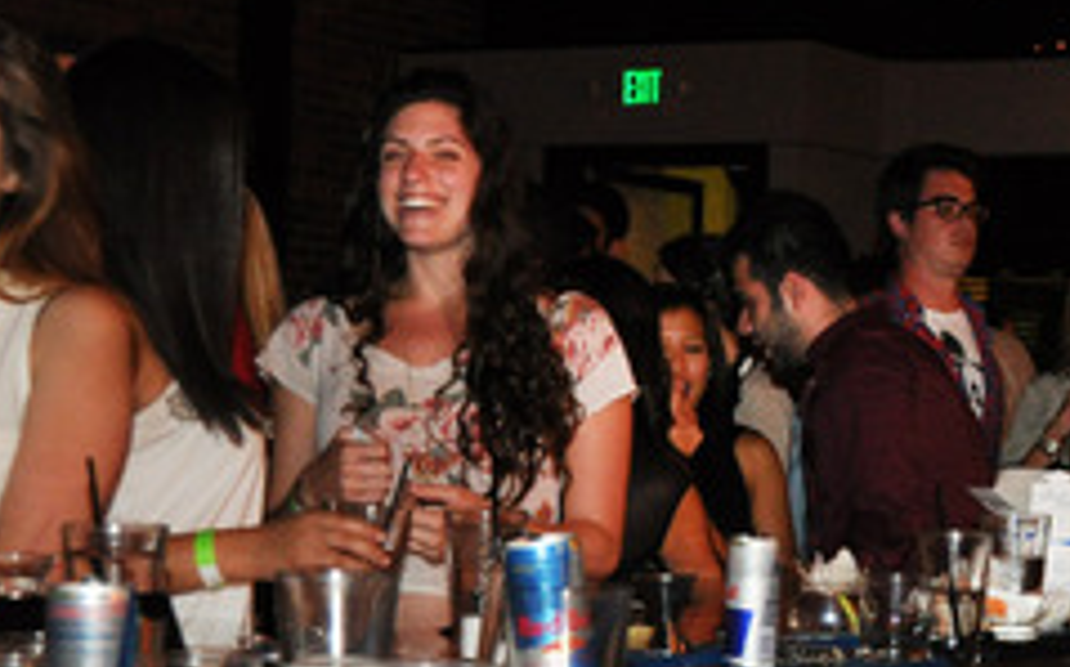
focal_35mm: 93
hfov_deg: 21.8
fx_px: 2710
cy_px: 457
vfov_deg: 14.0
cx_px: 980
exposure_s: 1/60
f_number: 4
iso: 800
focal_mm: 22
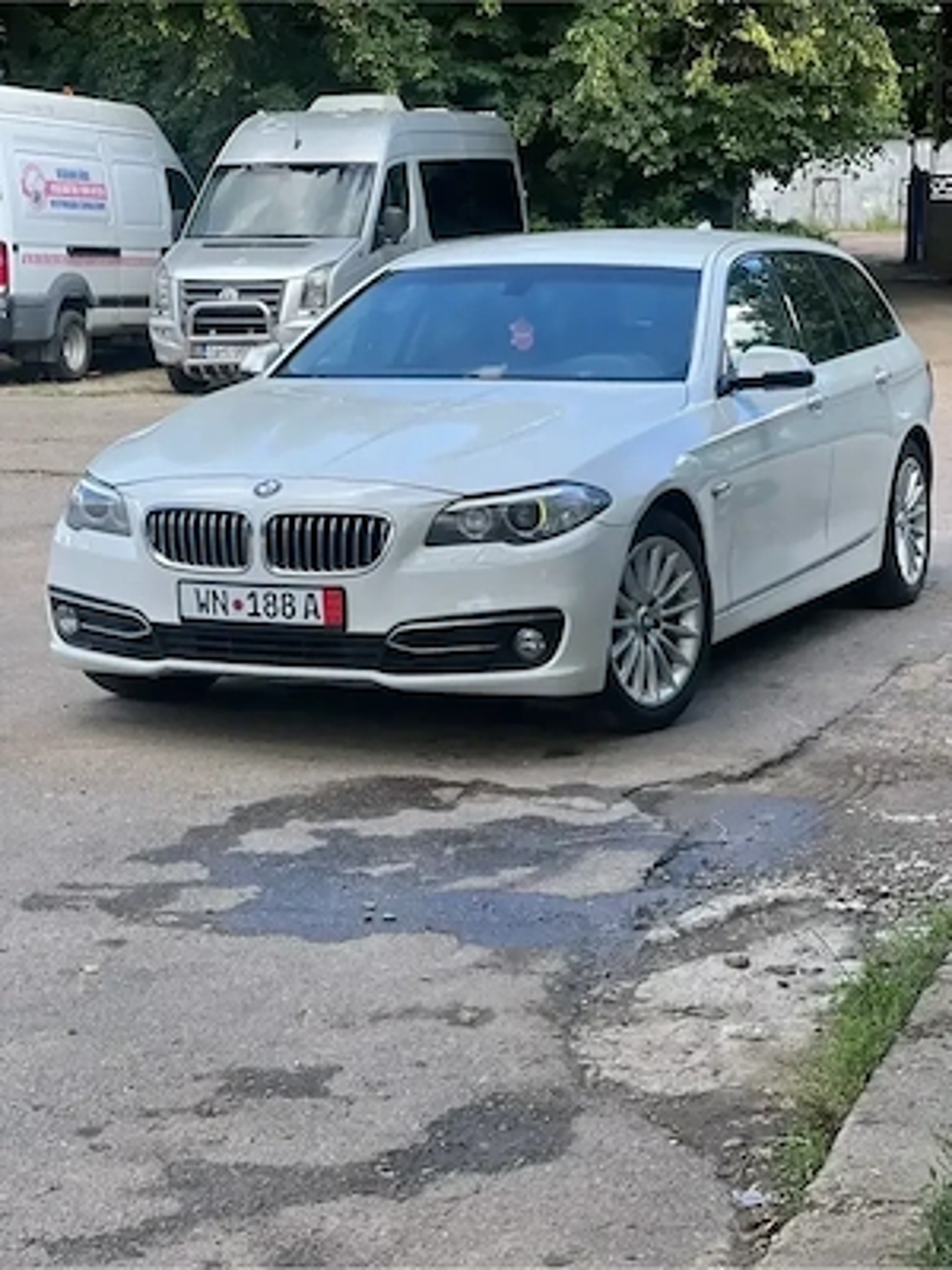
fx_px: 2824
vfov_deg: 25.3
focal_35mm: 77
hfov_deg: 19.1
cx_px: 476
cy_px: 635
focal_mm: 9
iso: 20
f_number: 2.8
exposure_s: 1/129
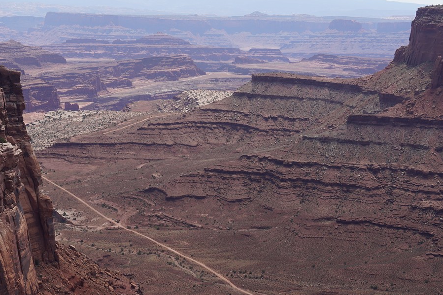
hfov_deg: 22.7
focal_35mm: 89
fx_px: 1095
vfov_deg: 15.3
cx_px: 122
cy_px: 238
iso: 100
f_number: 13
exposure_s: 1/100
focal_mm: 40
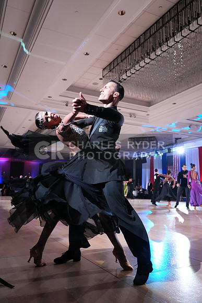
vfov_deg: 63.6
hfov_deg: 45.0
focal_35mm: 29
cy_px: 152
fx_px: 244
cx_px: 101
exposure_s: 1/250
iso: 3200
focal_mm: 29
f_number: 4
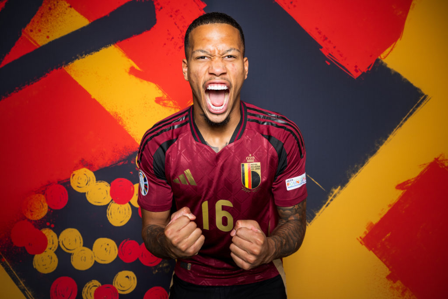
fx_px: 404
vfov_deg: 40.5
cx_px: 224
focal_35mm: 32
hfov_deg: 58.0
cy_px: 150
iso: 200
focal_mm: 32.5
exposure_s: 1/200
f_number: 7.1
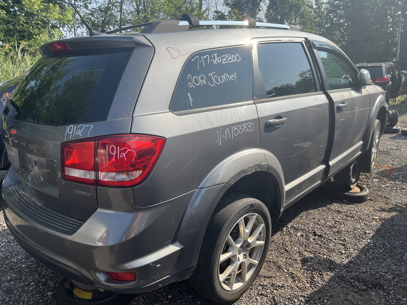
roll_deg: +1.8
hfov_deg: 67.3
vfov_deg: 53.1
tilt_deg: -13.8
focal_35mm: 26
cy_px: 152
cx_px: 204
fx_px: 306
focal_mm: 5.1
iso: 50
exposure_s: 1/1802
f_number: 1.6
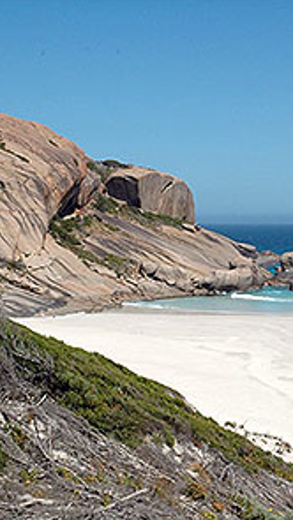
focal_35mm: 76
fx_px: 1047
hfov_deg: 15.7
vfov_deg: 27.9
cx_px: 268
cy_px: 266
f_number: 16
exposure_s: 1/200
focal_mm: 31
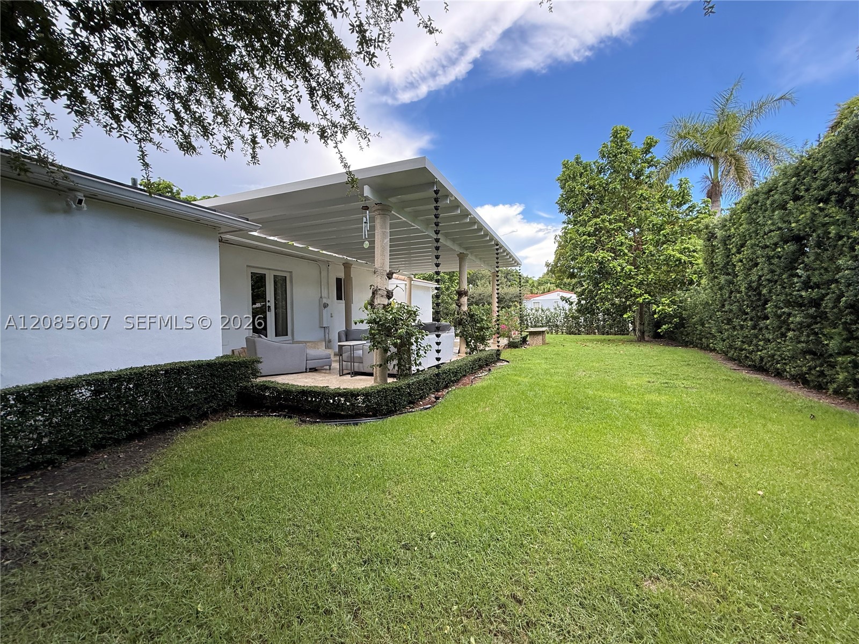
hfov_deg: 102.1
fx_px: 347
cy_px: 322
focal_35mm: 14
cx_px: 430
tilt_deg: -0.7
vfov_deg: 85.7
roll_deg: +0.7
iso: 64
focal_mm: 2.22
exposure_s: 1/224
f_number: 2.2
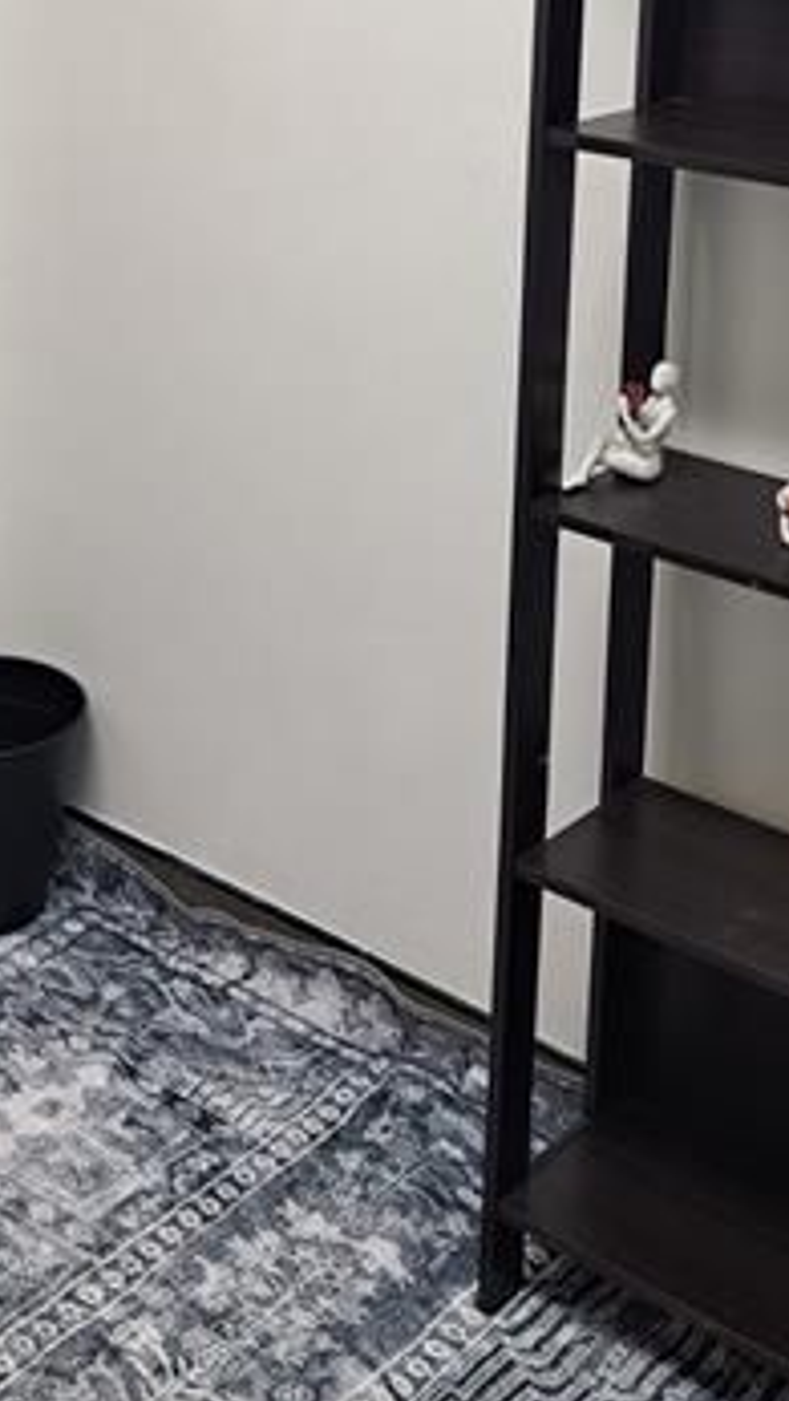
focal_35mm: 58
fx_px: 2154
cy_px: 93
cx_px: 142
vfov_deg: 33.7
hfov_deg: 20.5
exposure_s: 1/60
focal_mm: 5.23
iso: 160
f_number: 1.8
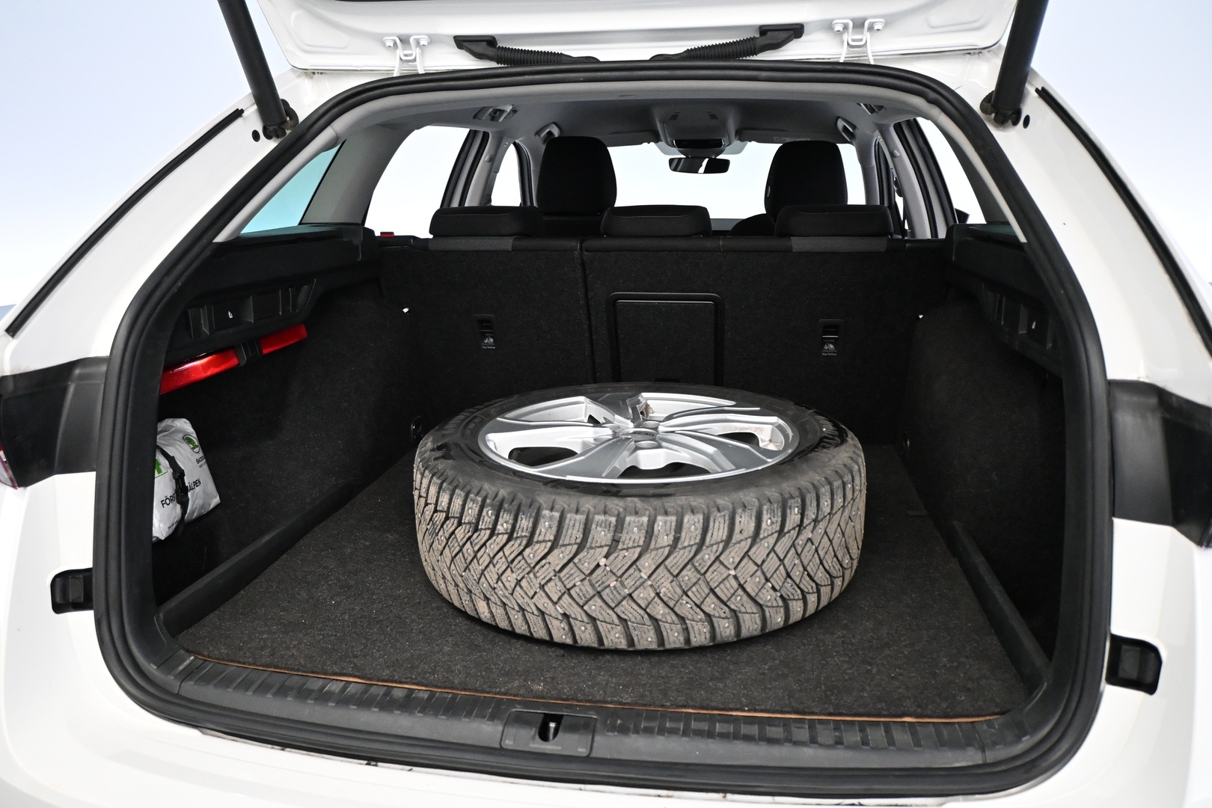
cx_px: 606
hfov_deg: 65.9
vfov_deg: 46.8
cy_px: 404
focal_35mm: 28
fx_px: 934
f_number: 3.8
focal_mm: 18.5
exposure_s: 1/100
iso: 3200
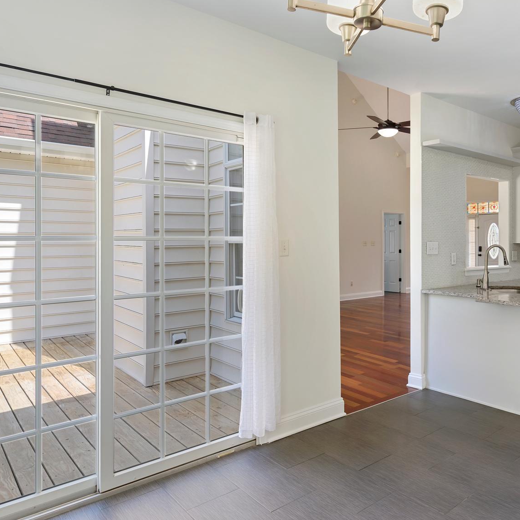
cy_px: 250
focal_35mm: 26
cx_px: 361
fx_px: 442
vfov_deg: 60.9
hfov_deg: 59.0
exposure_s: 1/45
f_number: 8
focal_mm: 17
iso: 400
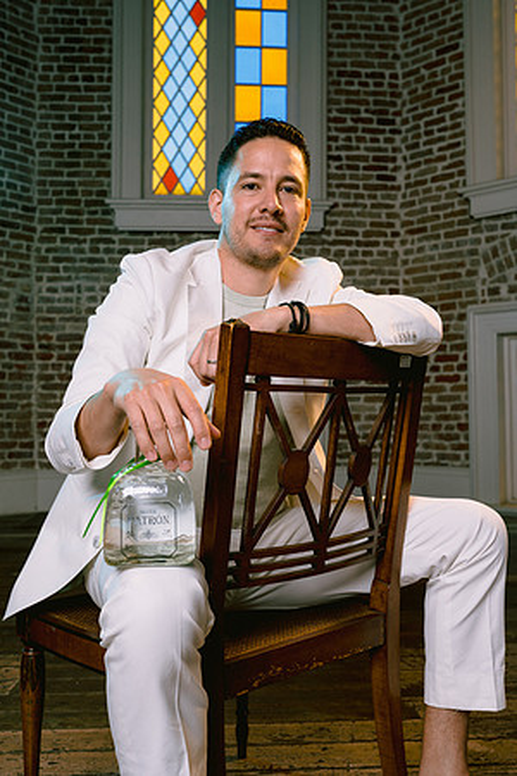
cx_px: 258
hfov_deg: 37.9
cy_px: 388
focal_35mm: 35
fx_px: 754
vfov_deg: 54.4
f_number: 5.6
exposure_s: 1/160
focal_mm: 35
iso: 200
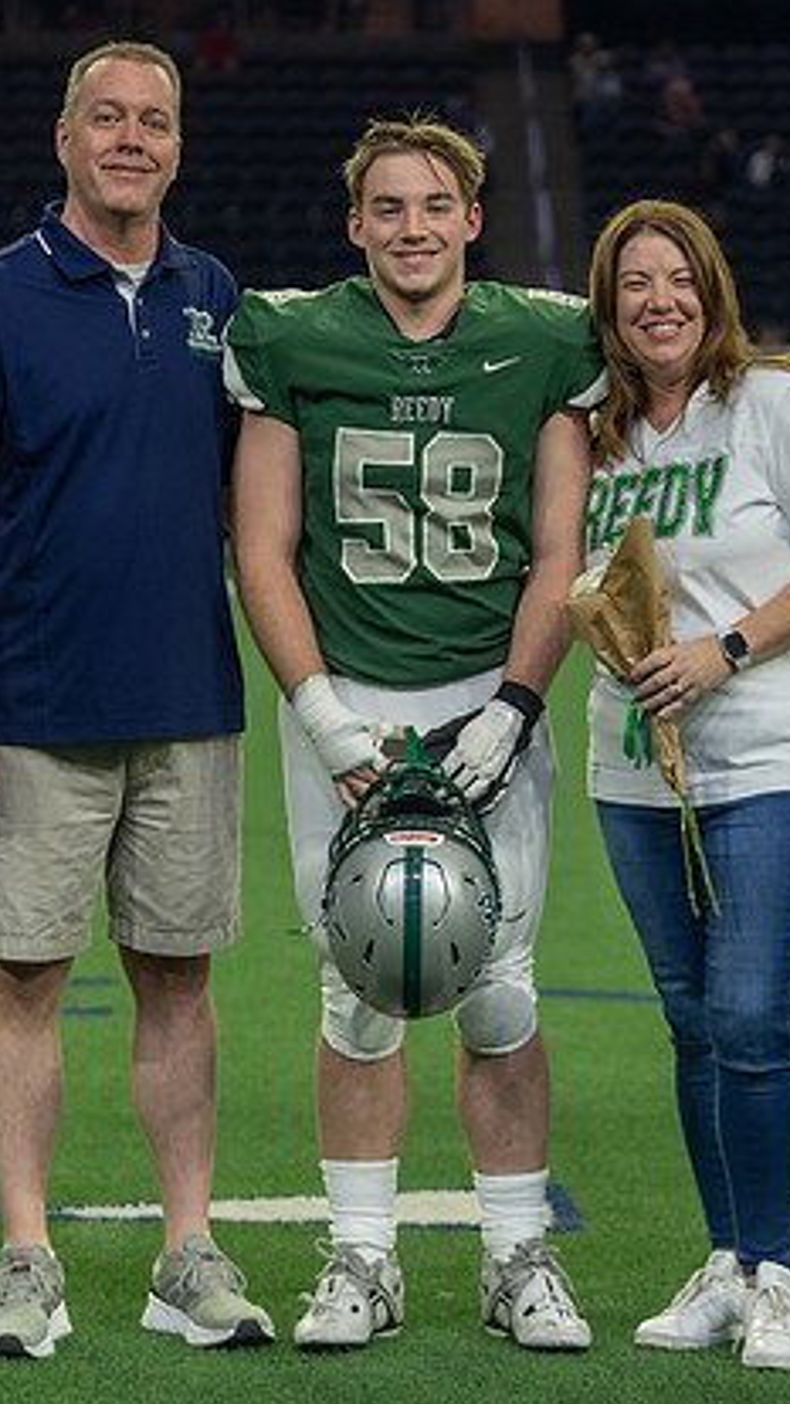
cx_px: 486
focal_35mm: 151
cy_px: 652
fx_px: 5621
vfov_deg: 14.2
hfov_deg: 8.0
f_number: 2.8
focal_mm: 76
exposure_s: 1/320
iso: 1250
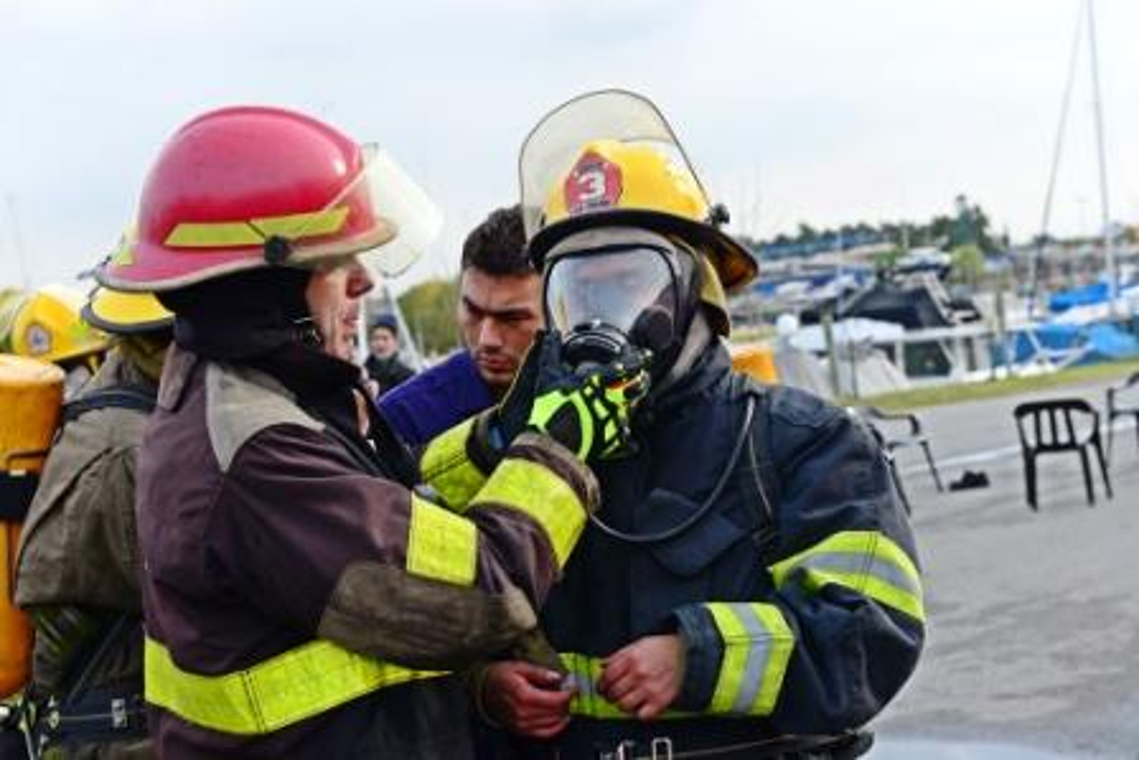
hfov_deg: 28.8
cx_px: 570
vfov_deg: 19.5
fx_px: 2215
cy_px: 380
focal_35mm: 70
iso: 320
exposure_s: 1/320
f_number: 8
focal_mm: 70
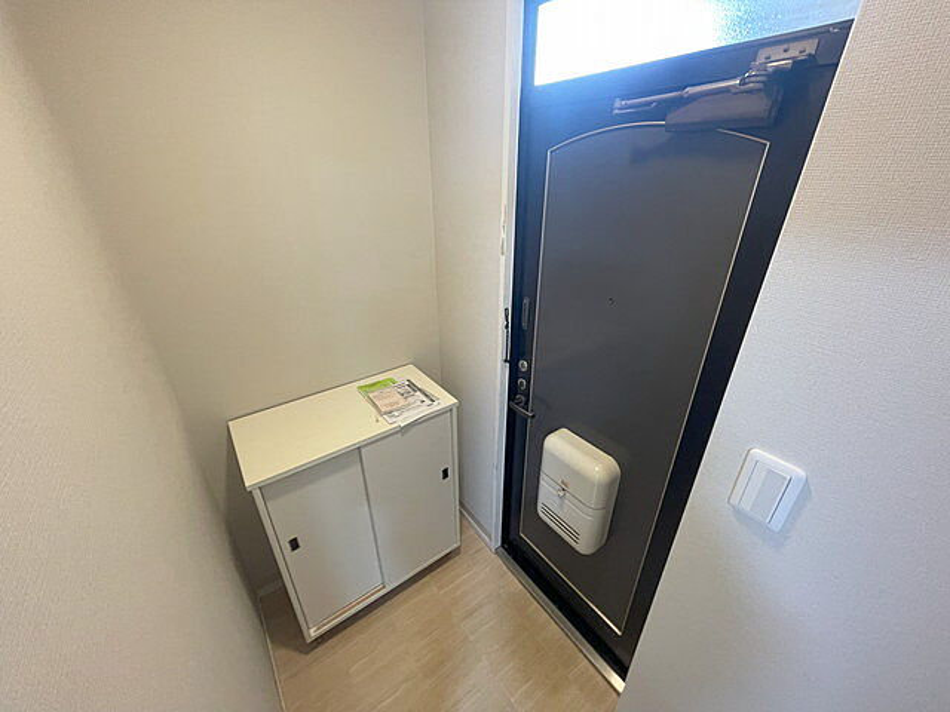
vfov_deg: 85.7
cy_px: 356
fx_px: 384
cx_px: 475
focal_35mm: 14
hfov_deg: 102.1
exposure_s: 1/24
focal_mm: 1.55
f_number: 2.4
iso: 160
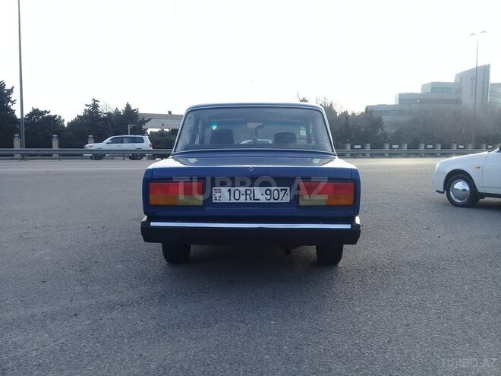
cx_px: 250
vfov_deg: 45.4
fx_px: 449
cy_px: 188
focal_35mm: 31
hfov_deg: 58.4
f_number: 2.2
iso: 50
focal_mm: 3.3
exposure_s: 1/334
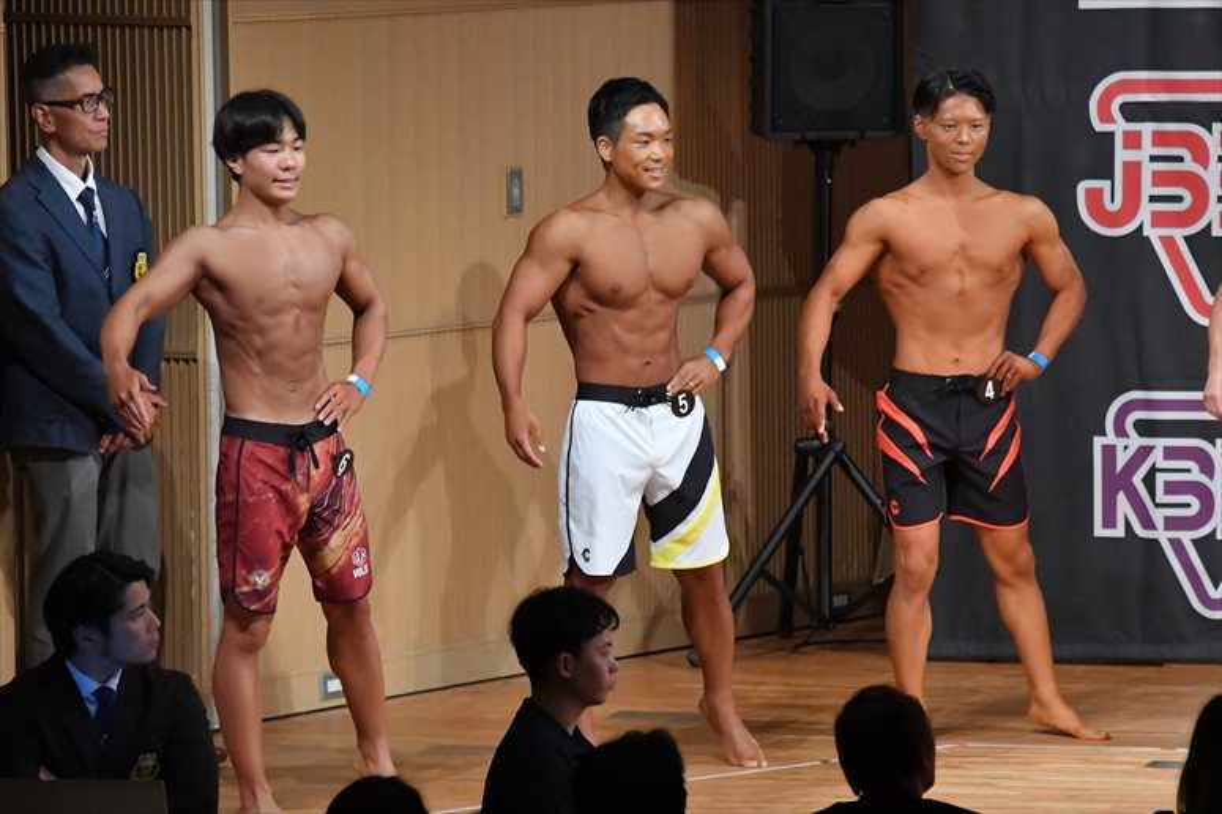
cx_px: 611
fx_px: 9670
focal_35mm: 285
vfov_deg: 4.8
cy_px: 407
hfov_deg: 7.2
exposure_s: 1/400
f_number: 5.6
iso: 10000
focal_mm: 190
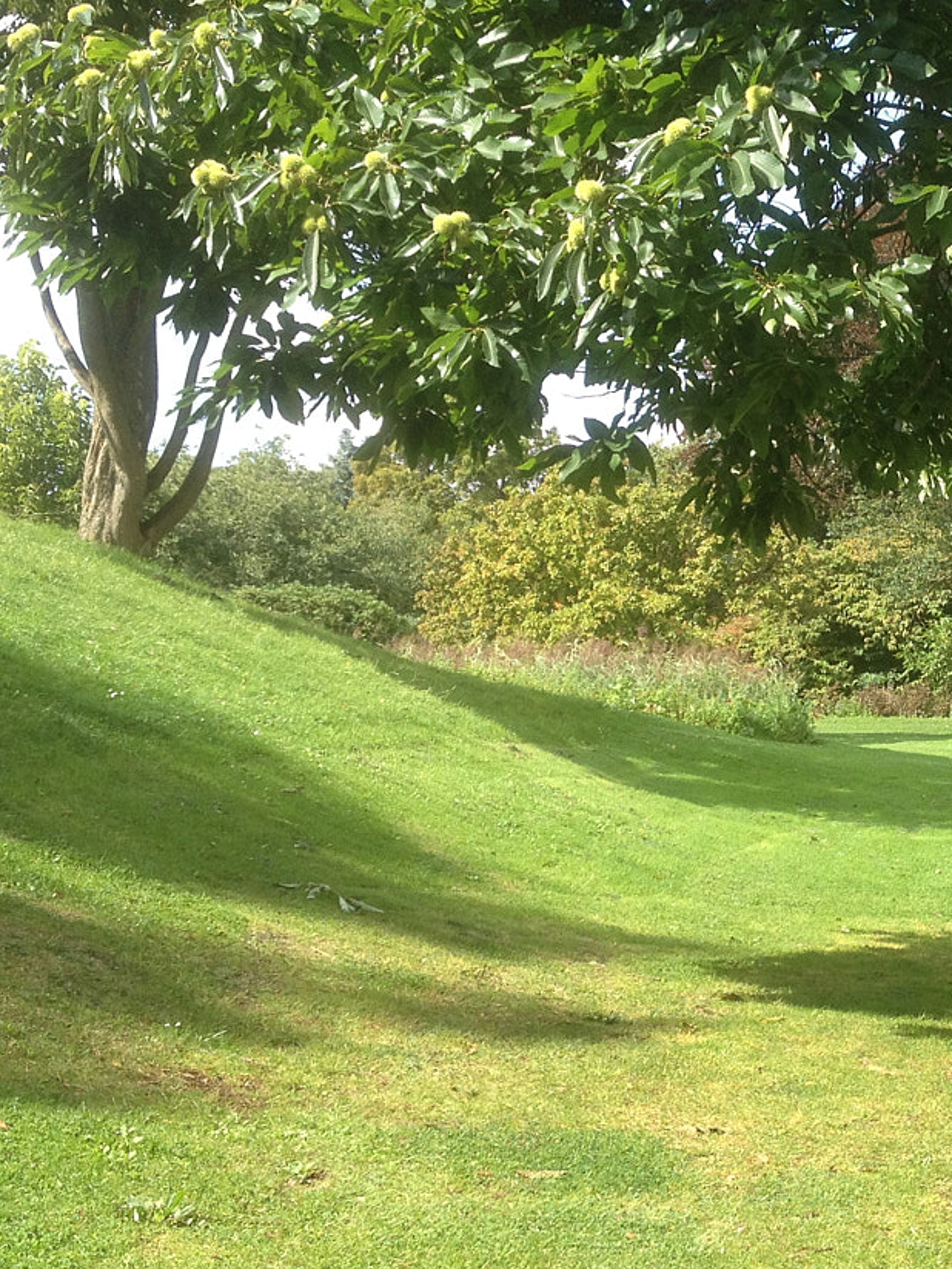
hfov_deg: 20.9
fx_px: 2493
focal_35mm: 68
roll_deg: -0.9
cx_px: 961
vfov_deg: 28.6
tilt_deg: +0.7
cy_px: 639
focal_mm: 4.28
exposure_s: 1/431
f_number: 2.4
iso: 50
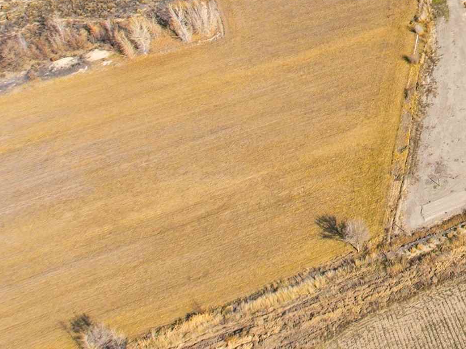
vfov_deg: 16.2
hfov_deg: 20.1
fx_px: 1076
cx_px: 751
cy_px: -227
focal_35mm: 80
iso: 120
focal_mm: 12.3
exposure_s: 1/5000
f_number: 2.8
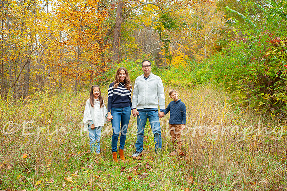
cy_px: 96
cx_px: 144
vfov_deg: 41.1
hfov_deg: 58.7
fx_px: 255
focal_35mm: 32
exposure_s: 1/160
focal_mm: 32
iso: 400
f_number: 4.5
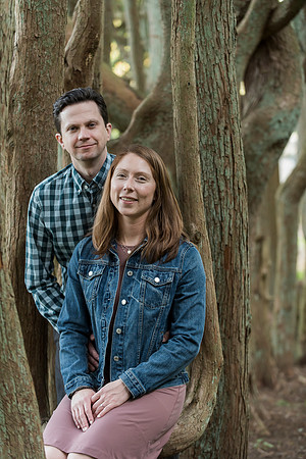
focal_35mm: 110
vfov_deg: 18.6
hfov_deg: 12.5
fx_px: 1402
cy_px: 230
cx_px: 153
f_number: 3.5
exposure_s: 1/60
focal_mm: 110
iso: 1250
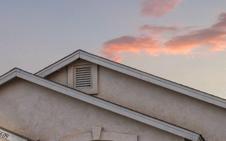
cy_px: 192
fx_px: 459
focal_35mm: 75
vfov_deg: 16.4
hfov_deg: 27.6
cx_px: 94
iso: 320
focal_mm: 24.5
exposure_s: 1/160
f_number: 9
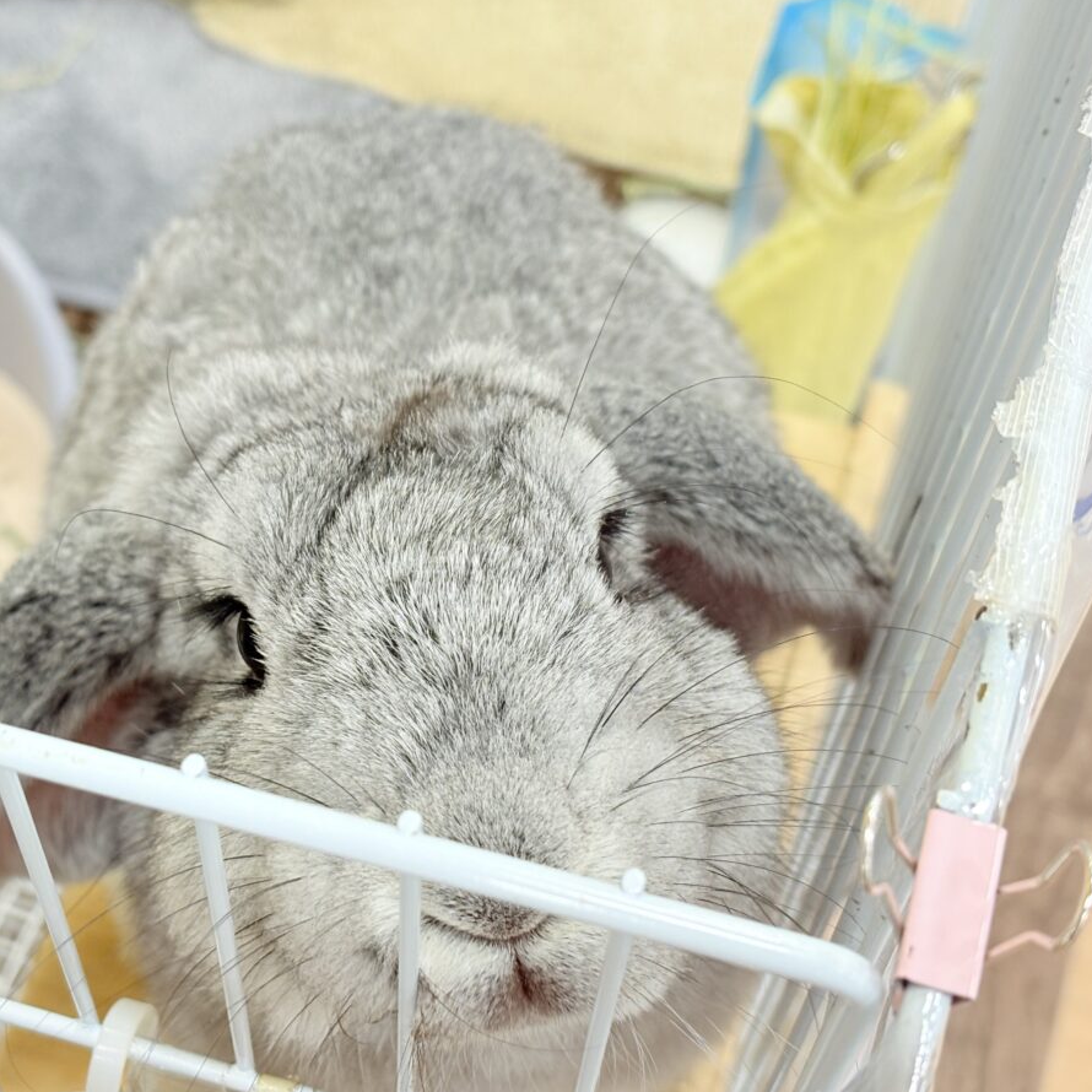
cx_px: 401
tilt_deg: -59.9
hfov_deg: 27.6
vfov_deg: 27.7
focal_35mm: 62
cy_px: 545
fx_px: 2213
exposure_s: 1/50
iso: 64
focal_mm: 5.96
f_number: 1.6
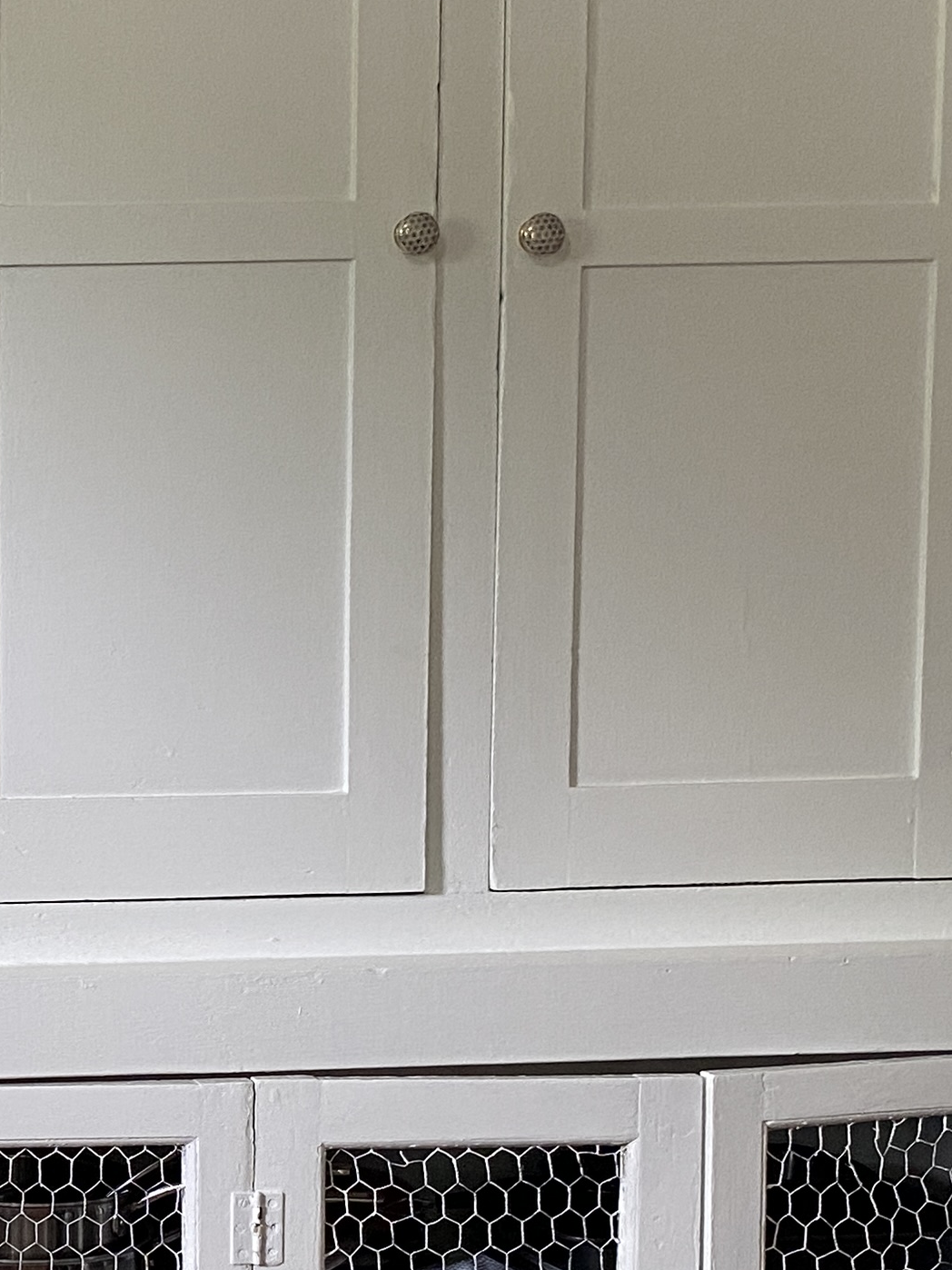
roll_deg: +1.0
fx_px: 2751
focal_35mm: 75
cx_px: -251
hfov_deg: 18.4
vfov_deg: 25.8
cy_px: 873
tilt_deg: -6.3
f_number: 1.8
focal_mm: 4.25
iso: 125
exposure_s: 1/67
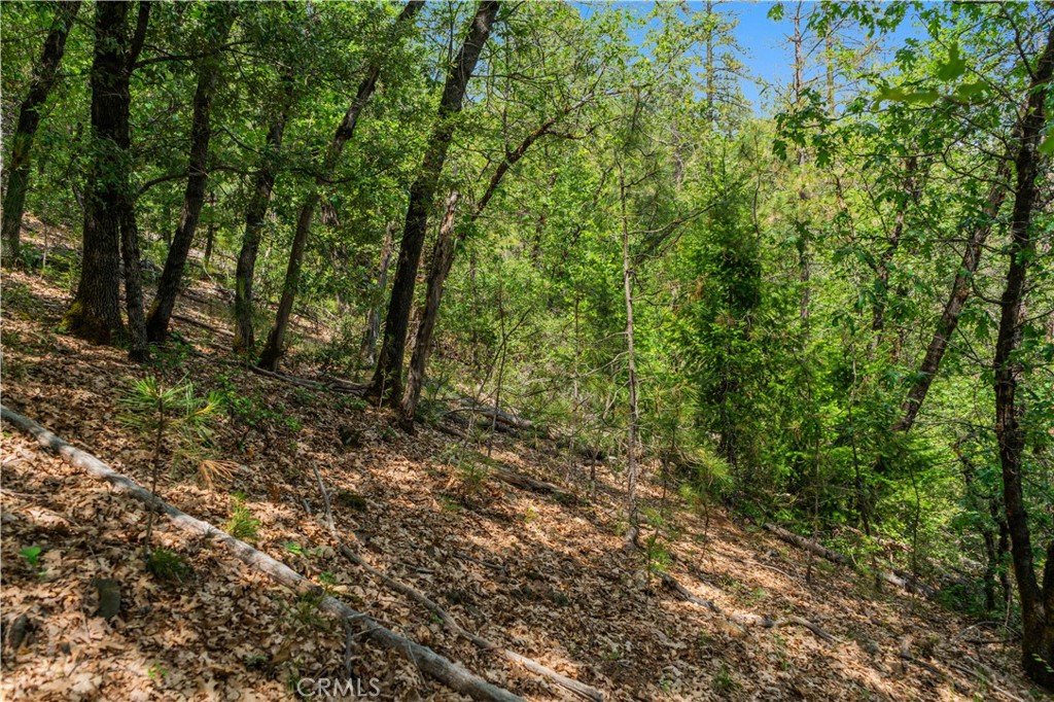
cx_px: 527
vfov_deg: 44.9
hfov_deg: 63.7
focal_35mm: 29
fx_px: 849
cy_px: 351
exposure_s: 1/100
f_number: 5.6
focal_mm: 29
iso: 100
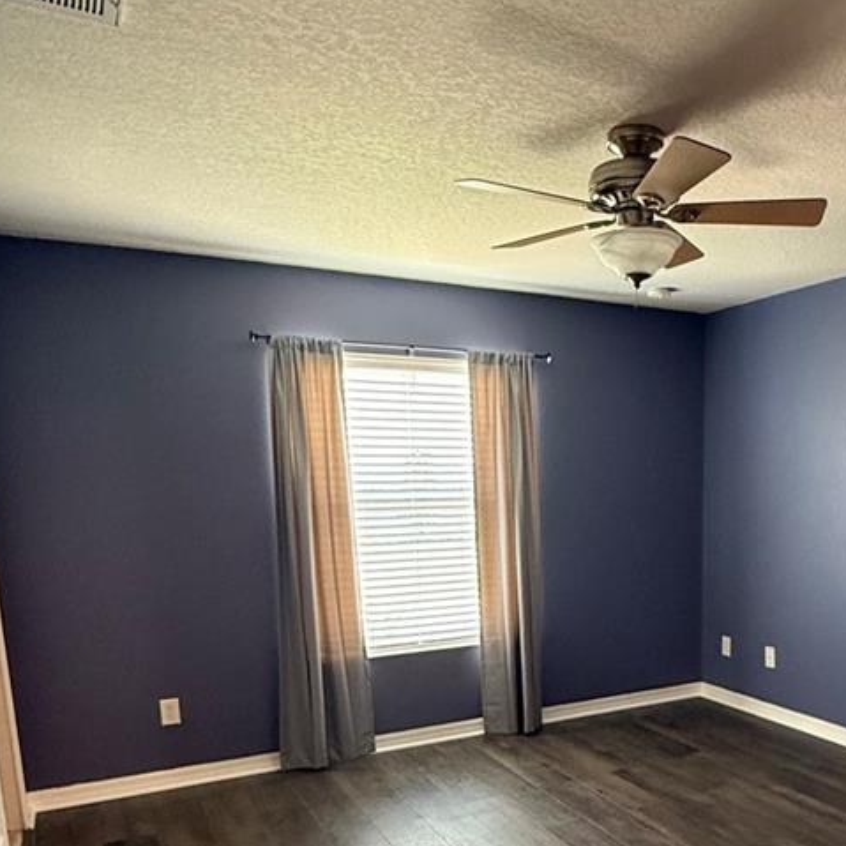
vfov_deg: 50.1
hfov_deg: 50.9
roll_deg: +0.5
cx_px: 606
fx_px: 857
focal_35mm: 31
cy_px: 646
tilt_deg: -10.6
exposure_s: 1/60
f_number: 2.2
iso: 500
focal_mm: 2.22
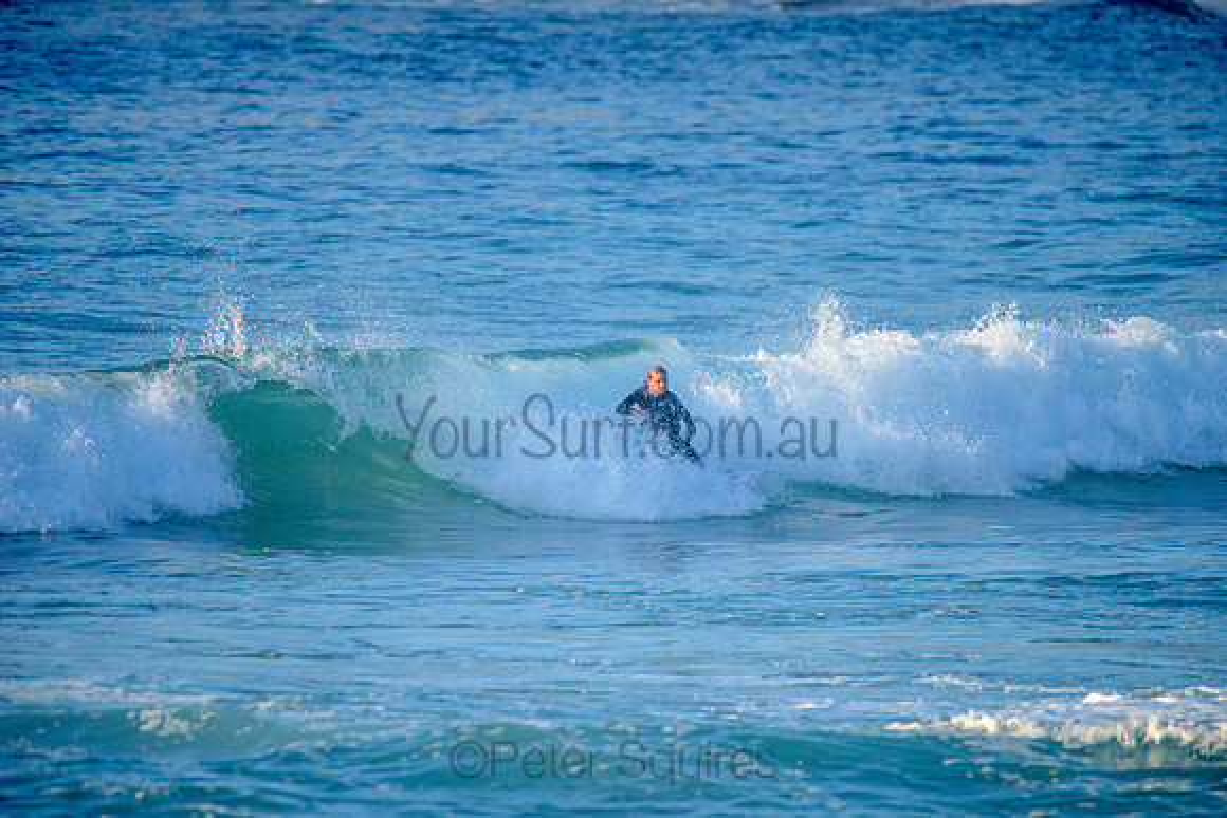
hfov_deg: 4.1
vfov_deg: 2.8
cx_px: 614
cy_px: 409
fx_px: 17045
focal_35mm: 500
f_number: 5.6
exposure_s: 1/2000
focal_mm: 500
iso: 500
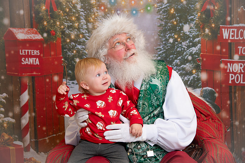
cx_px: 122
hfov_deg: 31.0
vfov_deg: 20.9
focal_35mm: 65
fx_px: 442
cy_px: 82
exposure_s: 1/200
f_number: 4.5
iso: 1250
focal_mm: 65
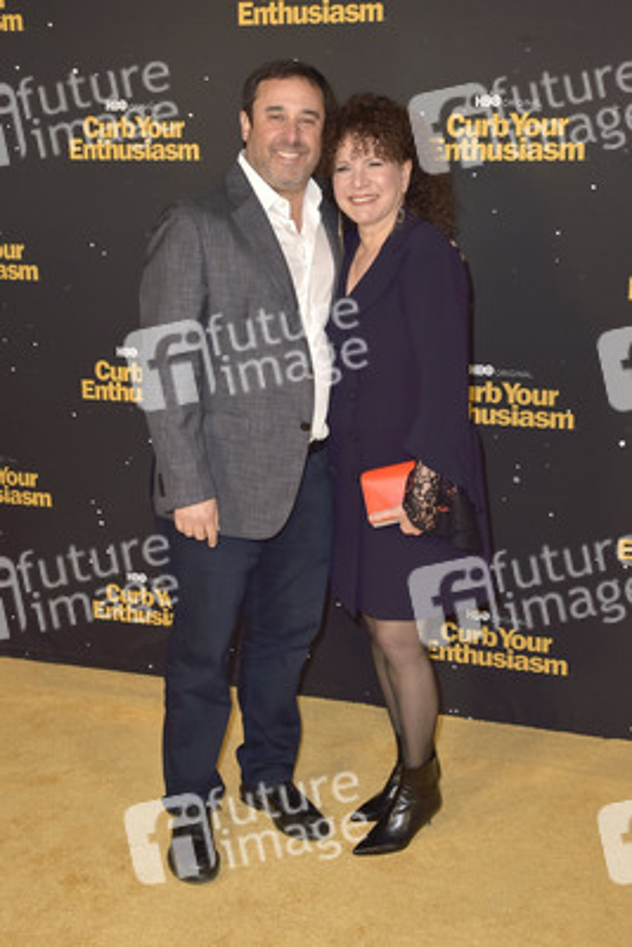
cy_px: 474
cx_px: 316
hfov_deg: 30.5
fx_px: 1158
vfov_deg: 44.5
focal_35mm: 44
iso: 320
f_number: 7.1
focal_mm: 44
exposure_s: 1/250
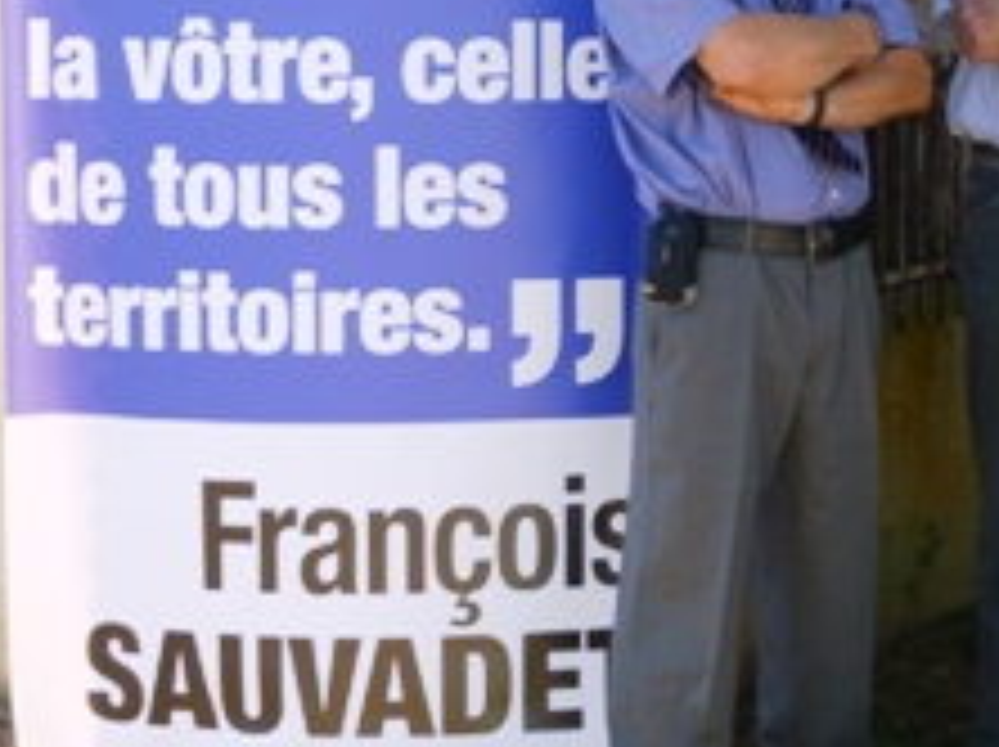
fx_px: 3200
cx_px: 878
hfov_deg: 17.5
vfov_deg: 13.2
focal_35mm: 111
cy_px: 135
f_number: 4.2
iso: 100
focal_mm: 9.9
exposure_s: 1/125
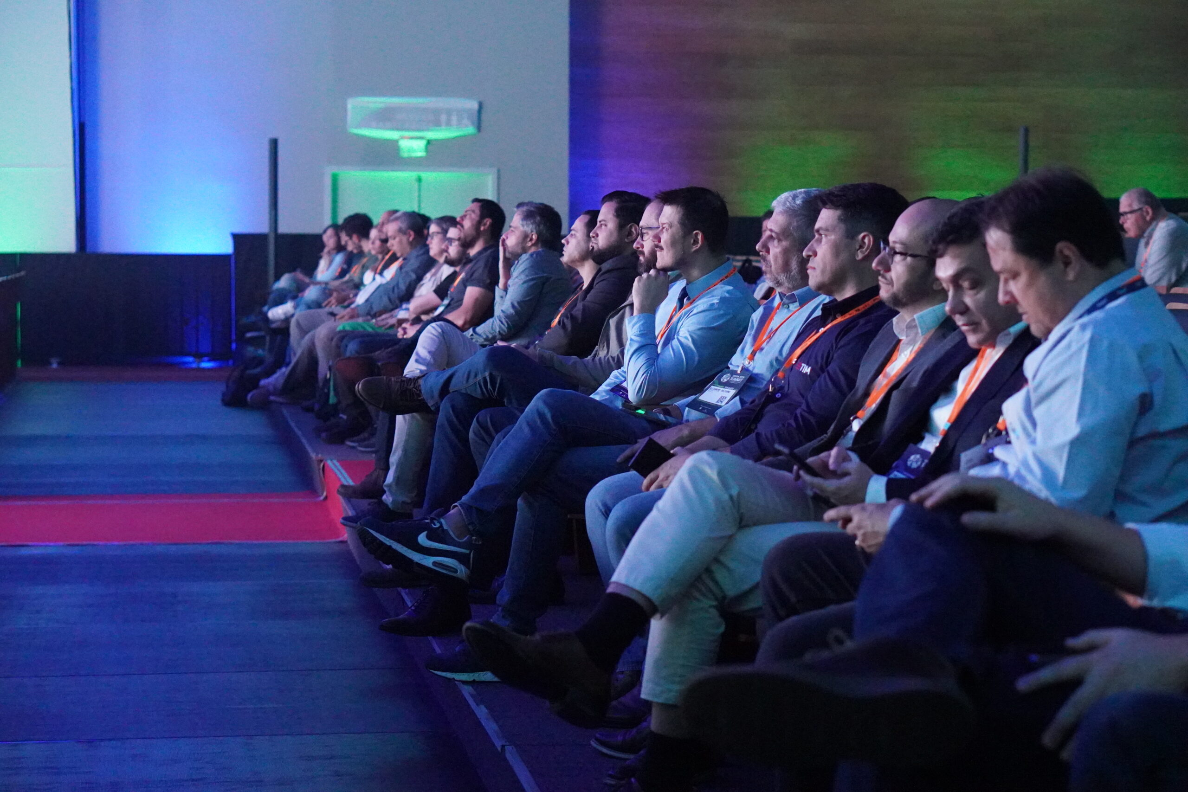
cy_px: 396
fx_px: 2475
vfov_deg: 18.2
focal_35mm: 75
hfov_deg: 27.0
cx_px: 594
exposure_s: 1/160
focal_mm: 50
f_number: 2.8
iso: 10000
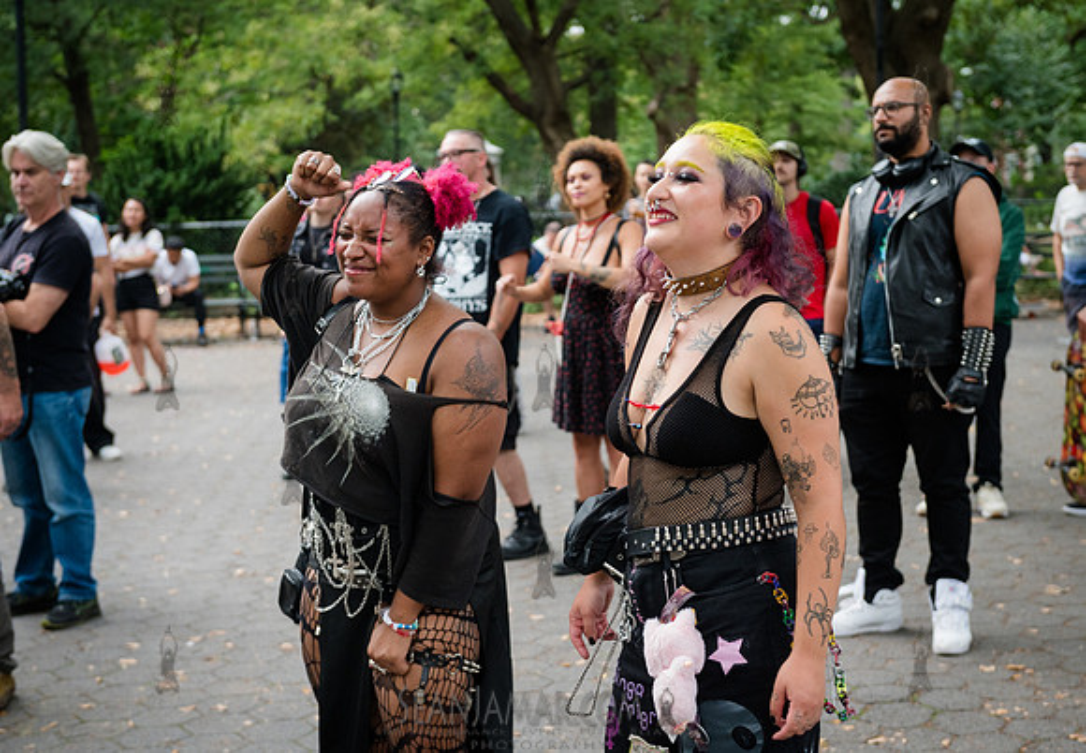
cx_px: 586
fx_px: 1822
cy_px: 363
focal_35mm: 60
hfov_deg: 33.2
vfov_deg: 23.3
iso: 2000
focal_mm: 56
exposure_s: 1/400
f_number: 4
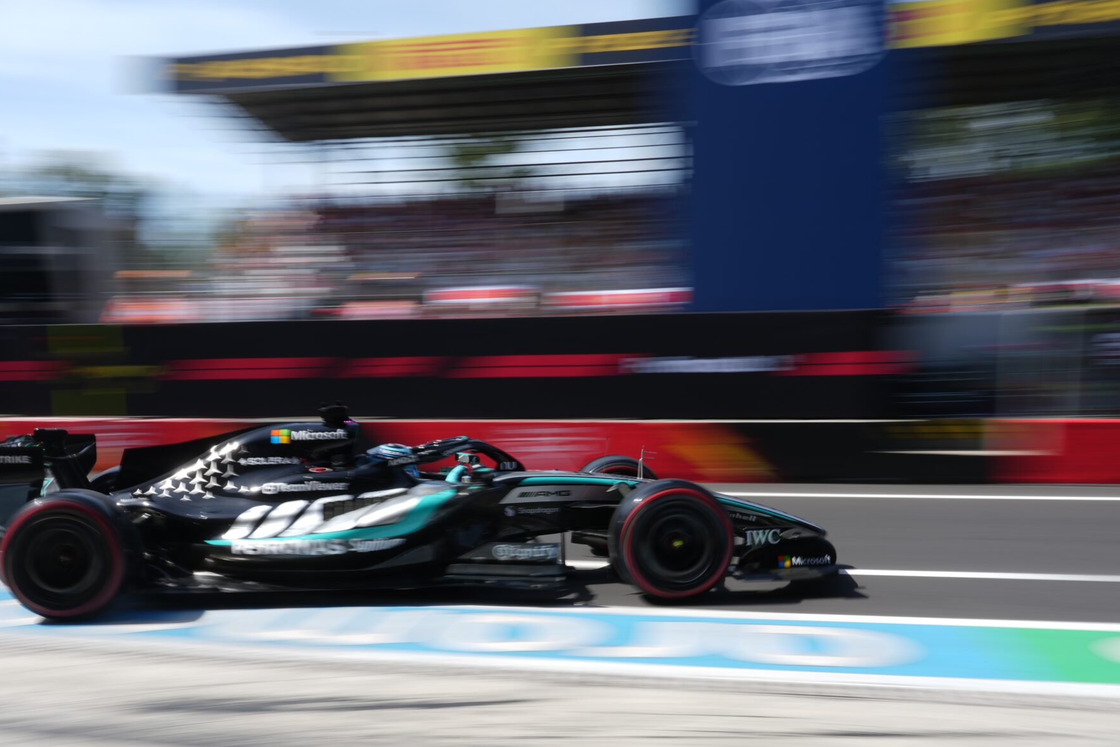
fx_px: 1089
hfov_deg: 54.2
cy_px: 495
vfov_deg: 37.5
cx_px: 473
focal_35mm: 35
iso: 50
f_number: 16
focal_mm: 24
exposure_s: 1/25
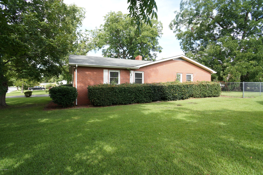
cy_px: 88
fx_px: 175
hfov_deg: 73.8
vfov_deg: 53.0
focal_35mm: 24
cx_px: 132
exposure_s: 1/80
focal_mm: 16
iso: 100
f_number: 6.3
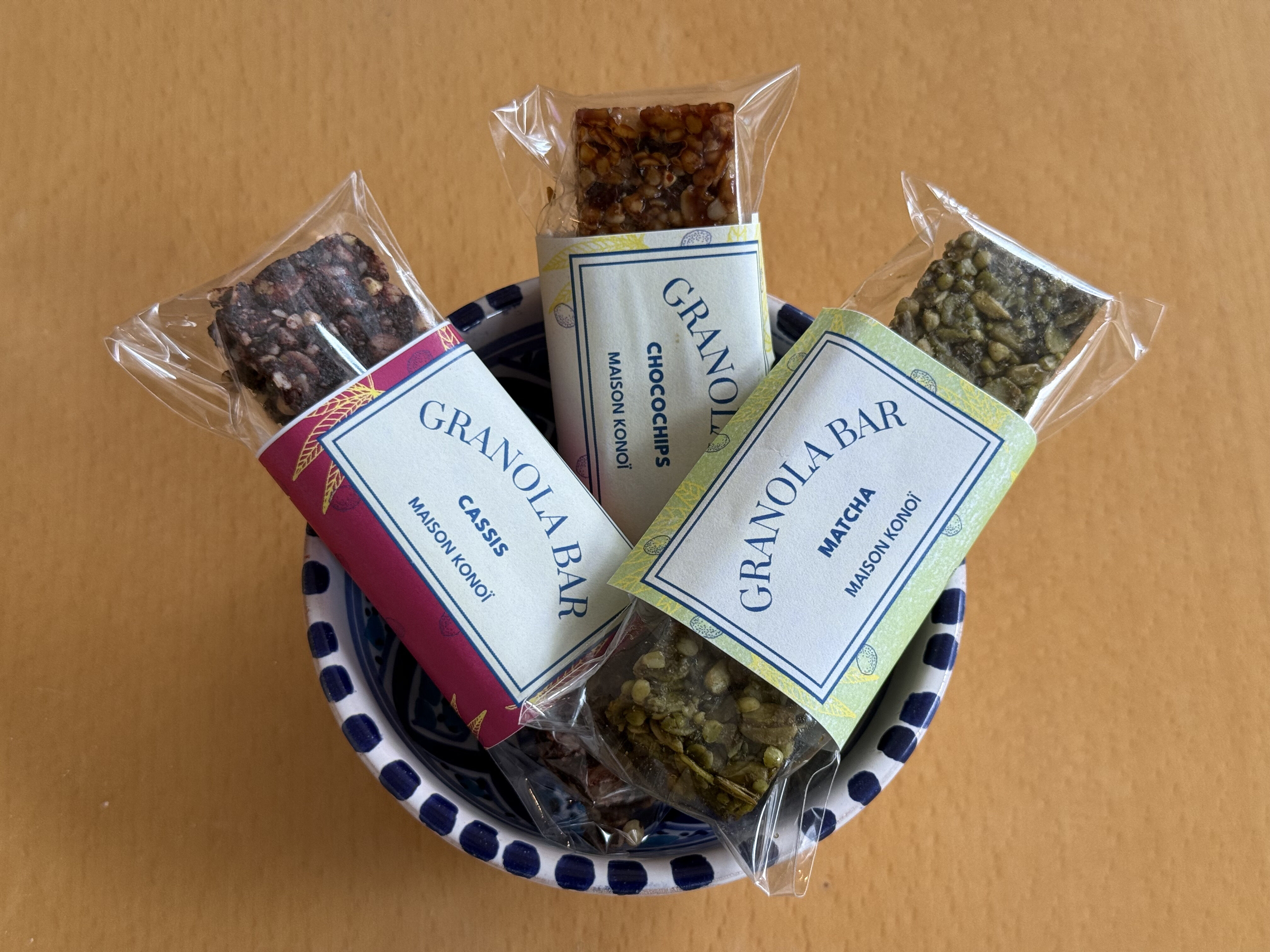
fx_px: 1761
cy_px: 476
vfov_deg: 30.3
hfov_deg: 39.7
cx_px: 635
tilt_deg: -69.4
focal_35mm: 48
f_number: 1.78
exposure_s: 1/121
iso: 80
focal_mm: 6.76
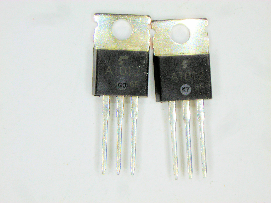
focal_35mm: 116
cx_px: 136
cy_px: 102
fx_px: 908
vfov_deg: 12.8
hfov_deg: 17.0
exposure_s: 1/41.5
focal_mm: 19.2
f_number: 5.3
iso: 50
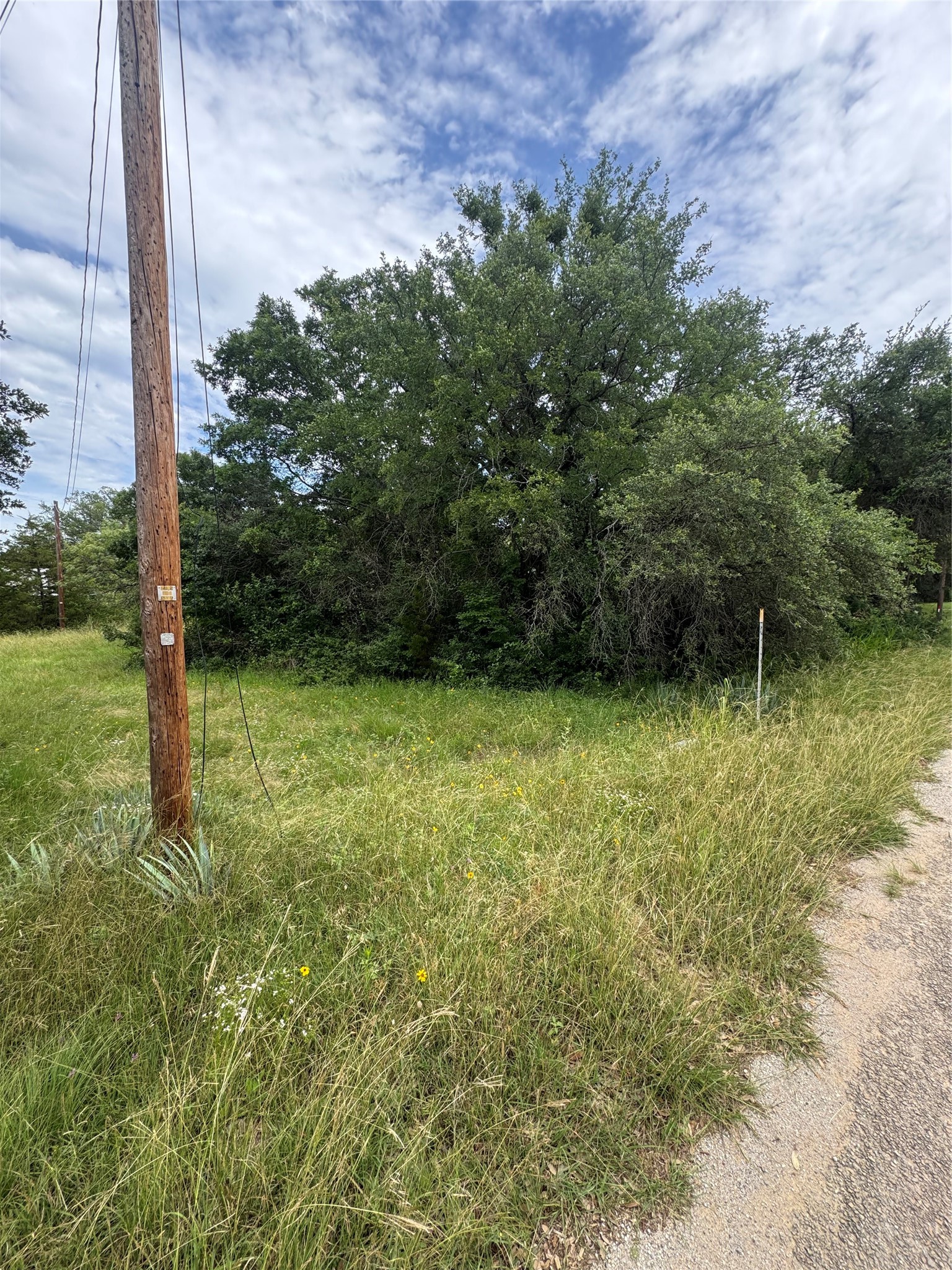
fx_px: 513
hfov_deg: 85.7
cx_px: 476
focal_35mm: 14
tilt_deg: -5.7
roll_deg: -0.8
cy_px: 635
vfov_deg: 102.1
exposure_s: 1/313
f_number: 2.2
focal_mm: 2.22
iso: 40
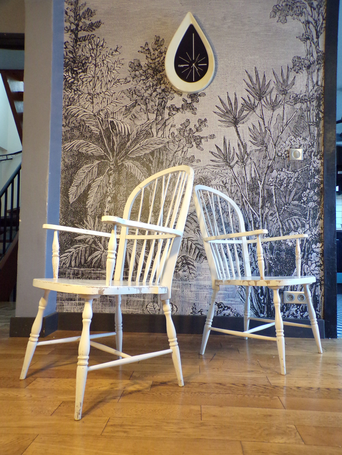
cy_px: 228
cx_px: 171
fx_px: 369
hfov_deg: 49.7
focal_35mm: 28
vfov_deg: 63.4
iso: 400
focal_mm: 5
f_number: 3.1
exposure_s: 1/12
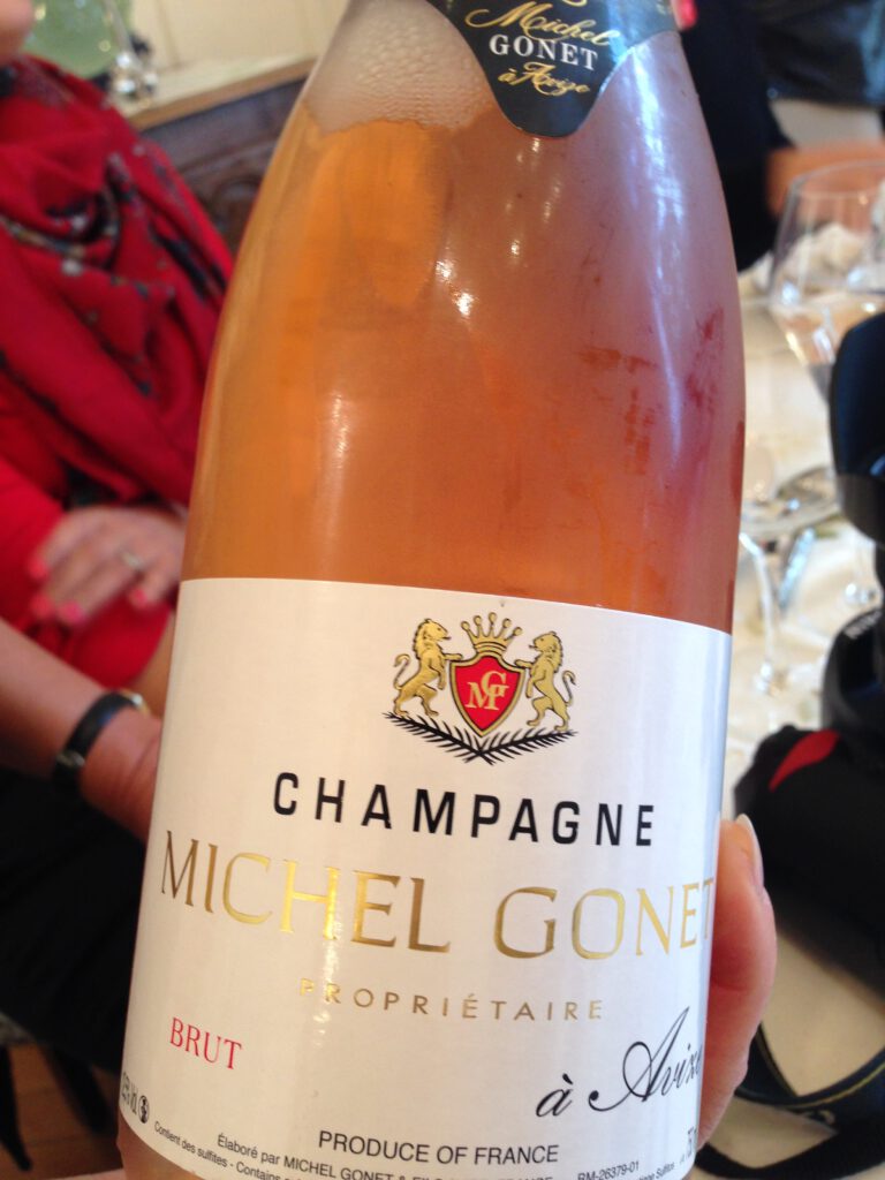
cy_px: 590
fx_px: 1125
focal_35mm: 33
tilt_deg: -29.1
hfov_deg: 42.9
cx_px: 442
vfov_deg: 55.4
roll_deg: +14.4
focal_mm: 4.12
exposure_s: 1/20
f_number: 2.4
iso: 80
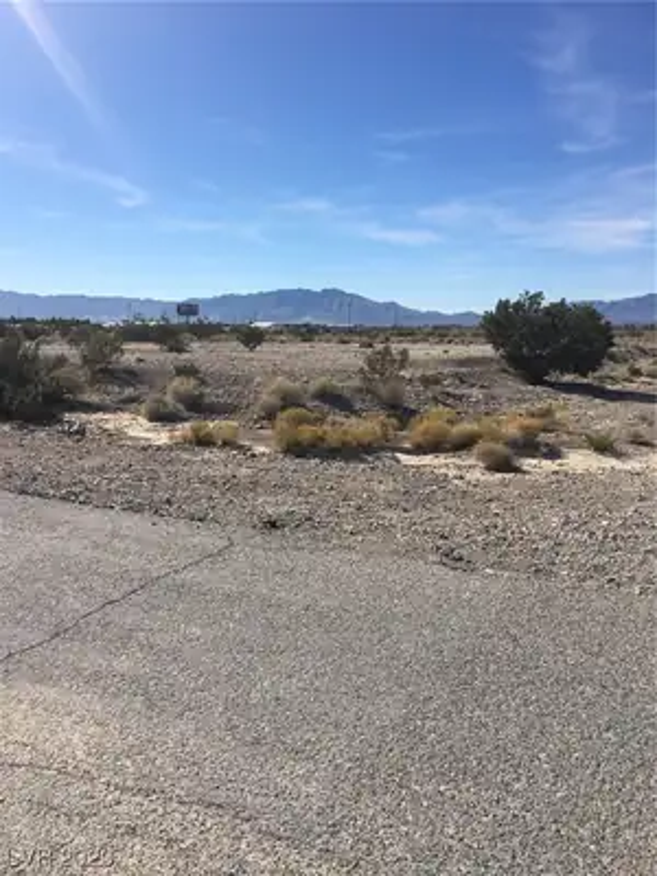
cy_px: 438
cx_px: 328
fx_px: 734
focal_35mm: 29
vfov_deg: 61.7
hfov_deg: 48.2
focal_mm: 4.15
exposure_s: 1/2849
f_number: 2.2
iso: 25
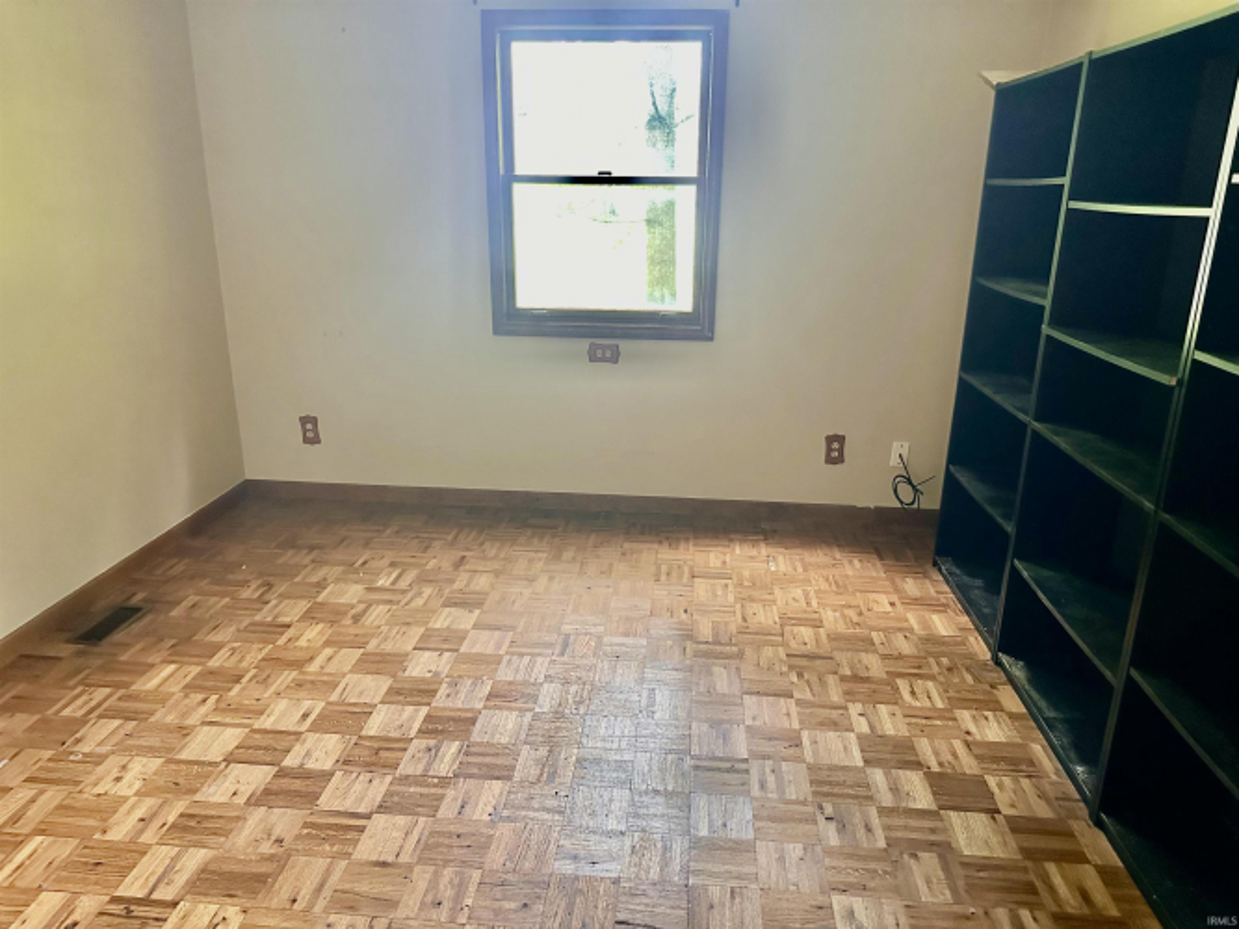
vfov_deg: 56.8
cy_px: 464
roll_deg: -0.7
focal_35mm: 24
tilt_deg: -17.3
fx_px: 859
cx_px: 620
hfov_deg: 71.6
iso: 1000
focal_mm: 6.86
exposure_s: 1/46
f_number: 1.78
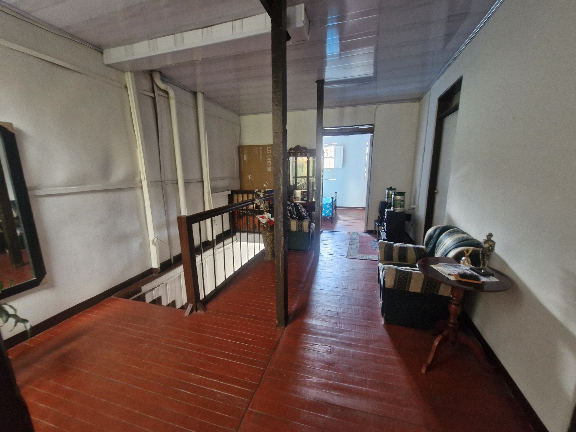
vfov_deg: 89.9
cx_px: 288
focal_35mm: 13
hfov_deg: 106.2
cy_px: 216
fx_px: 216
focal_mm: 1.74
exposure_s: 1/30
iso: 320
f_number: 2.2
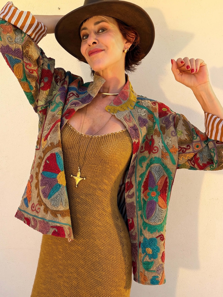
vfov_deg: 60.0
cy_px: 148
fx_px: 258
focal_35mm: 30
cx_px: 112
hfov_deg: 46.8
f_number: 1.9
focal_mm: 2.71
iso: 25
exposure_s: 1/233
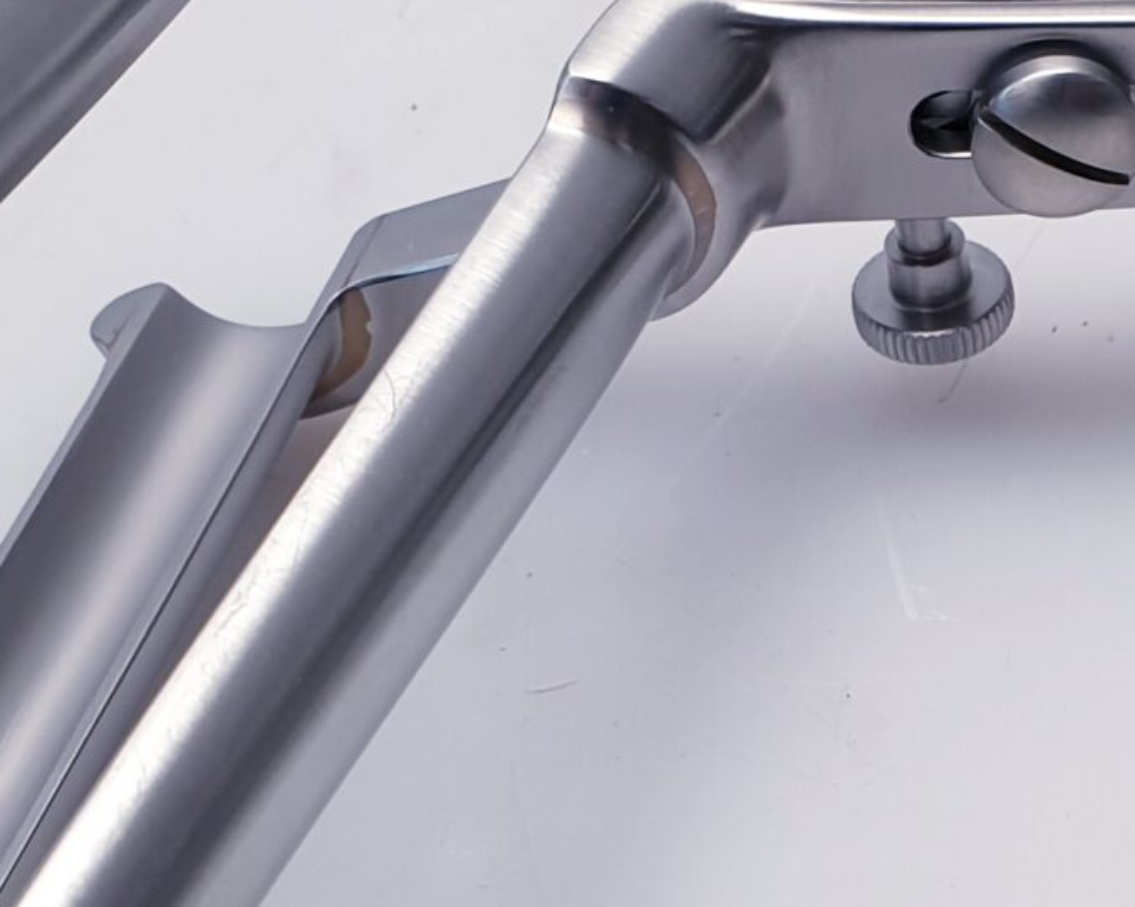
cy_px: 810
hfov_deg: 19.3
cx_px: 1194
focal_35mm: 96
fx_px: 3223
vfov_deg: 15.8
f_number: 2.4
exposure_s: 1/50
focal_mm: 4.3
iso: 50
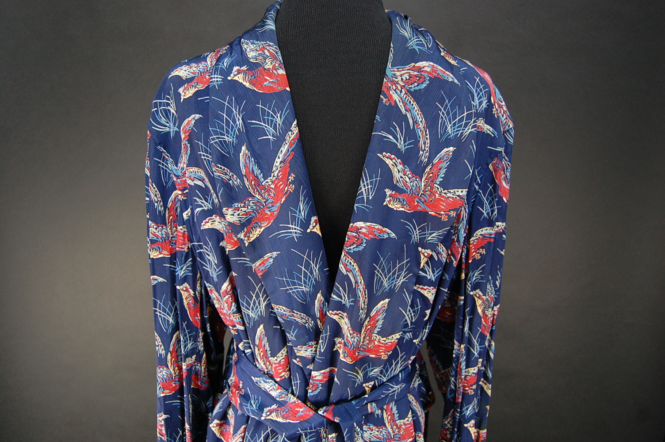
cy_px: 221
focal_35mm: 30
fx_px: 554
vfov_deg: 43.5
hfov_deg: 62.0
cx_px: 332
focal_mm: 20
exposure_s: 1/25
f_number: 3.8
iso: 800
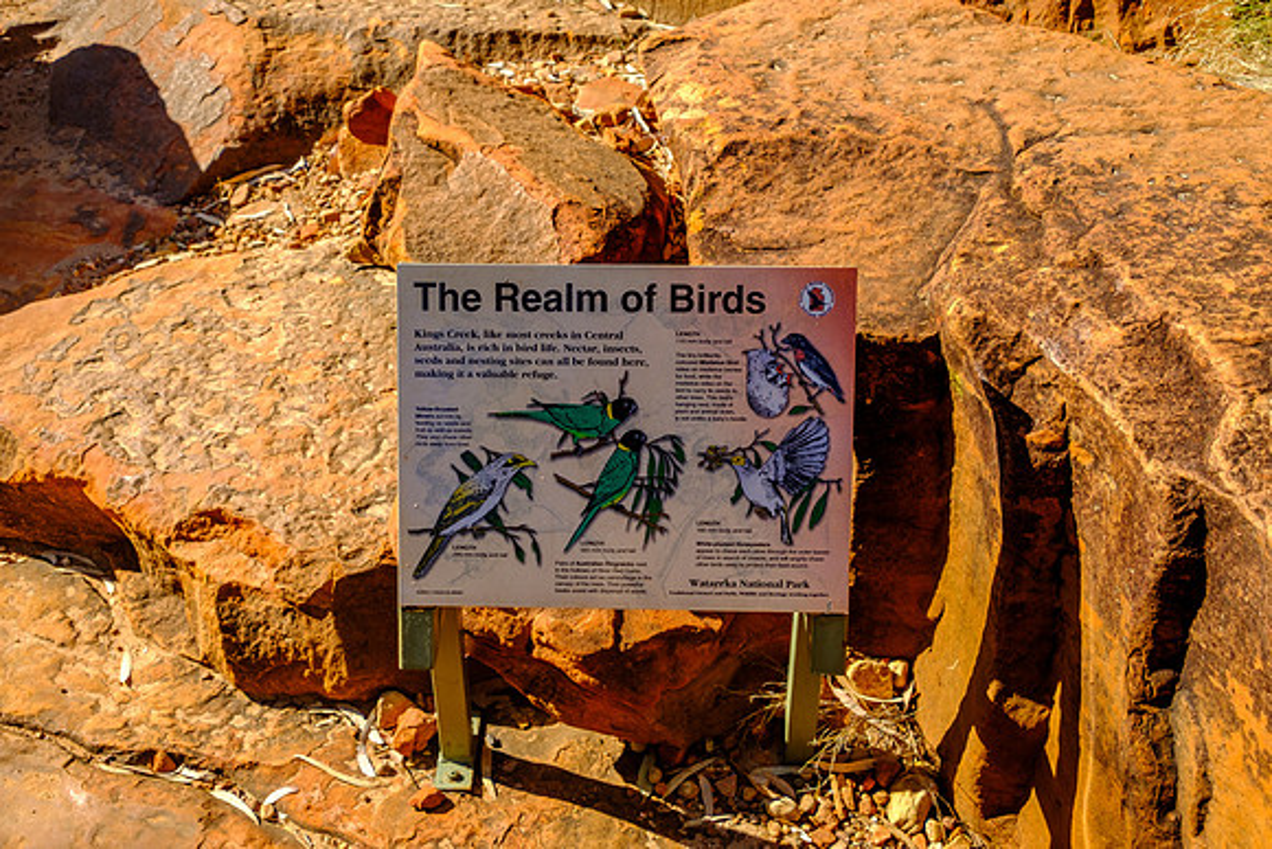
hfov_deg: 53.1
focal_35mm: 36
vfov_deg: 36.9
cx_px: 636
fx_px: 1272
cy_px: 424
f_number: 4
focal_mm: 24
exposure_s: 1/950
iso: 200
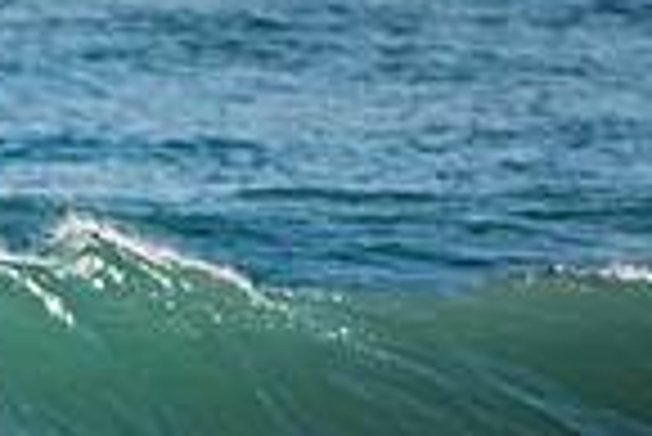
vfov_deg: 0.8
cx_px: -562
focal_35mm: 1801
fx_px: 32650
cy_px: 807
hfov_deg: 1.1
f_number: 6.3
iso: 250
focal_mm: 300
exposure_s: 1/2000
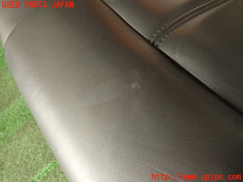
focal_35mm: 25
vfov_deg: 54.9
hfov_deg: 69.4
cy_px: 91
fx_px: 175
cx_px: 122
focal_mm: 4.5
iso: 125
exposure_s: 1/60
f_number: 2
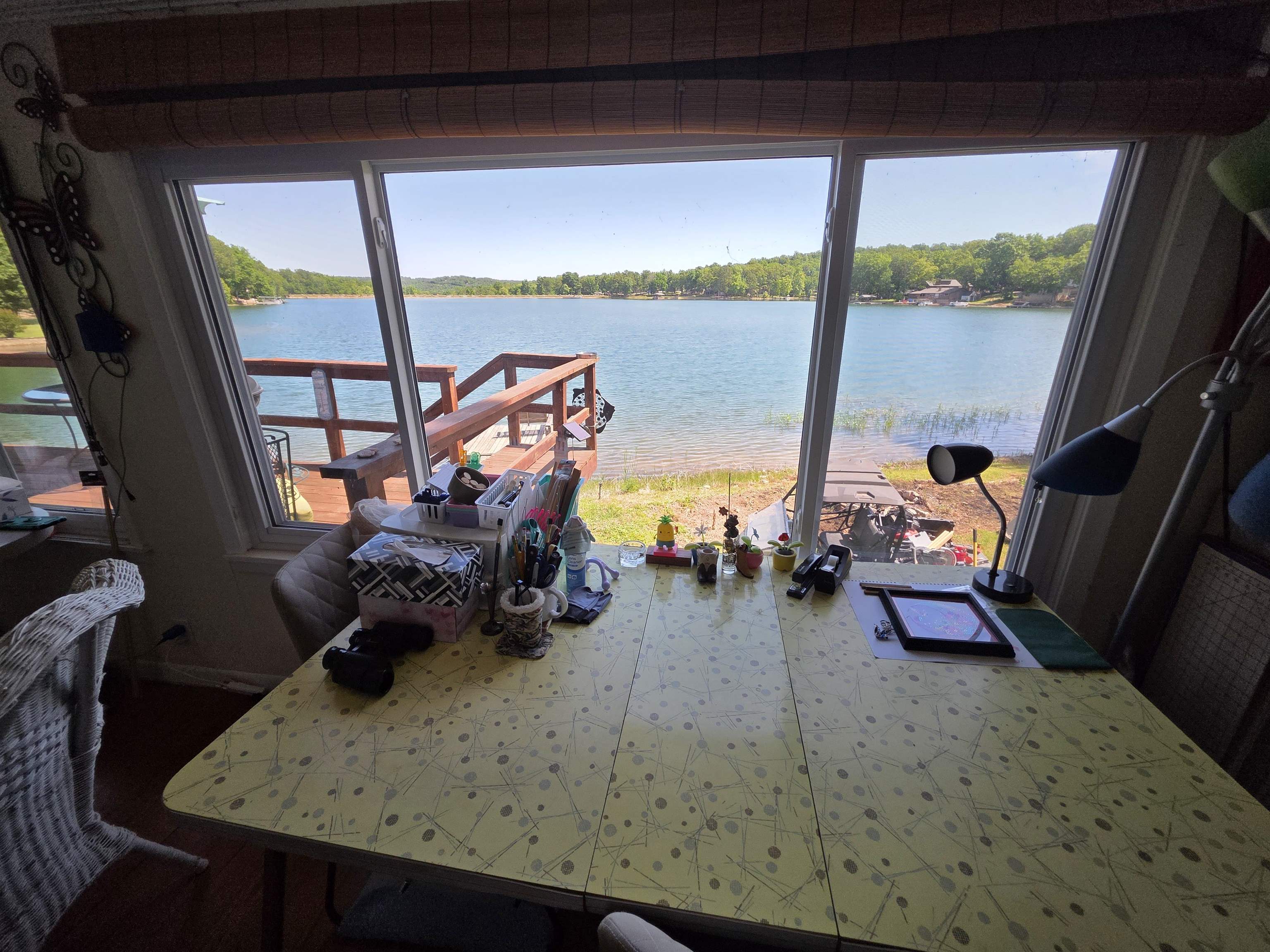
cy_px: 476
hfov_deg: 106.2
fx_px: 477
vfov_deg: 89.9
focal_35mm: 13
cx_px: 635
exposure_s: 1/719
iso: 64
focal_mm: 2.2
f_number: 1.9
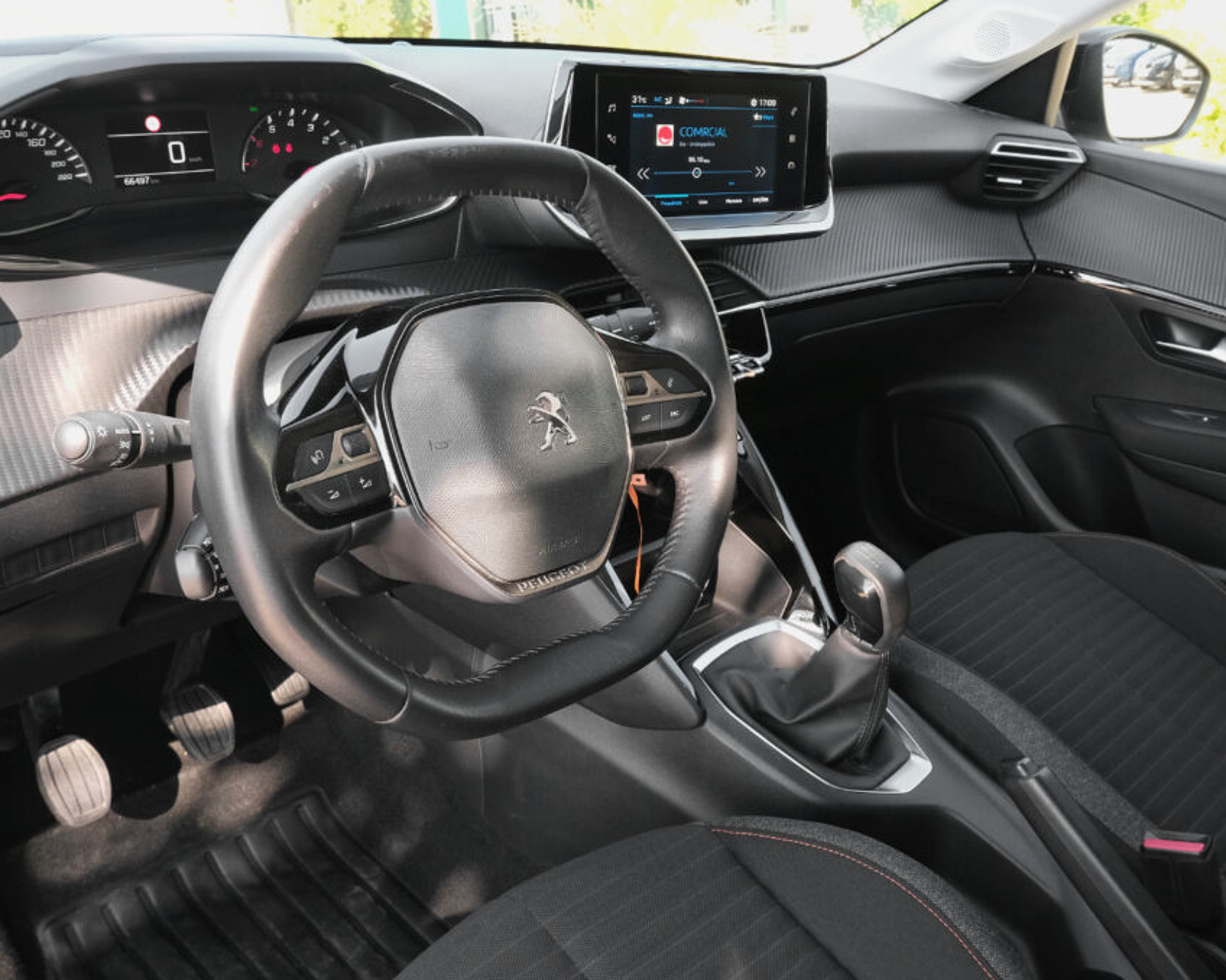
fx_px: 1233
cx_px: 723
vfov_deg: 43.3
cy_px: 491
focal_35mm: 34
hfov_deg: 52.6
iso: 2000
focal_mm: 19.7
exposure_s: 1/100
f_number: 9
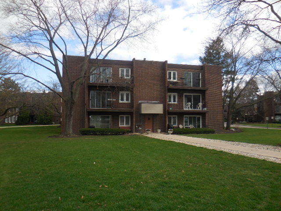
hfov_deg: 69.4
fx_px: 203
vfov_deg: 54.9
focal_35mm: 25
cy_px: 106
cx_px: 140
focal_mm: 4.5
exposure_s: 1/640
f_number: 3.3
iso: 125
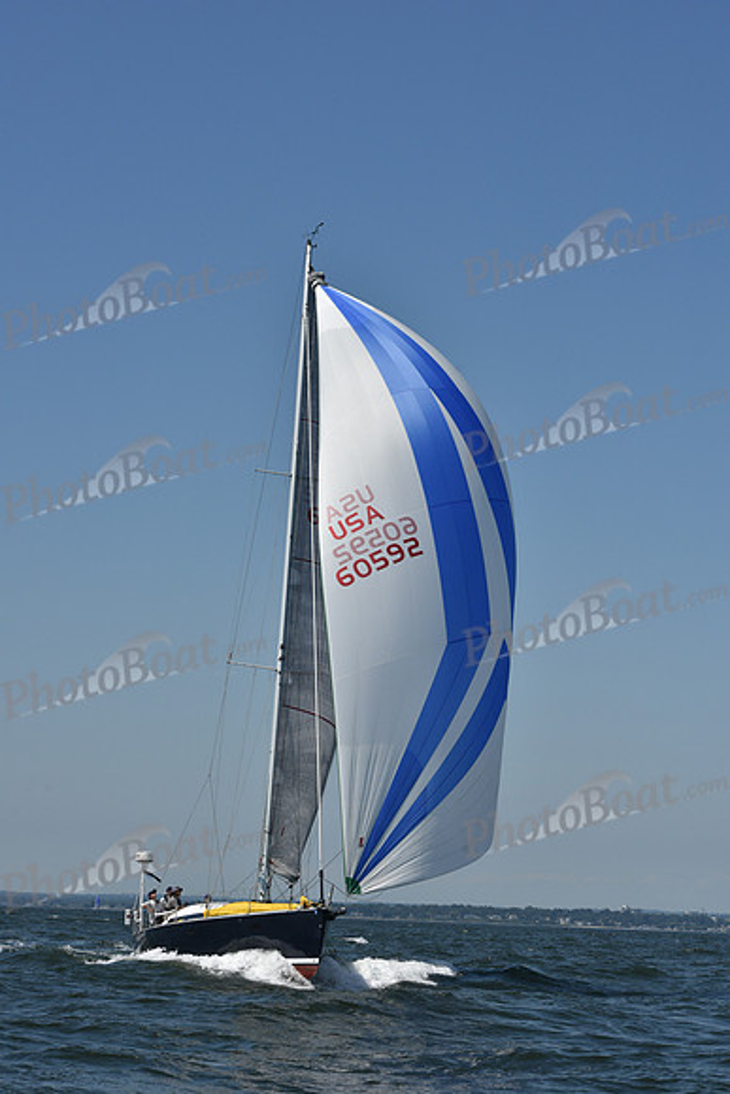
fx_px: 2492
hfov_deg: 16.7
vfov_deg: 24.8
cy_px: 547
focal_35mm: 82
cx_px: 365
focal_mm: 82
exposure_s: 1/1250
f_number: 10
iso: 250
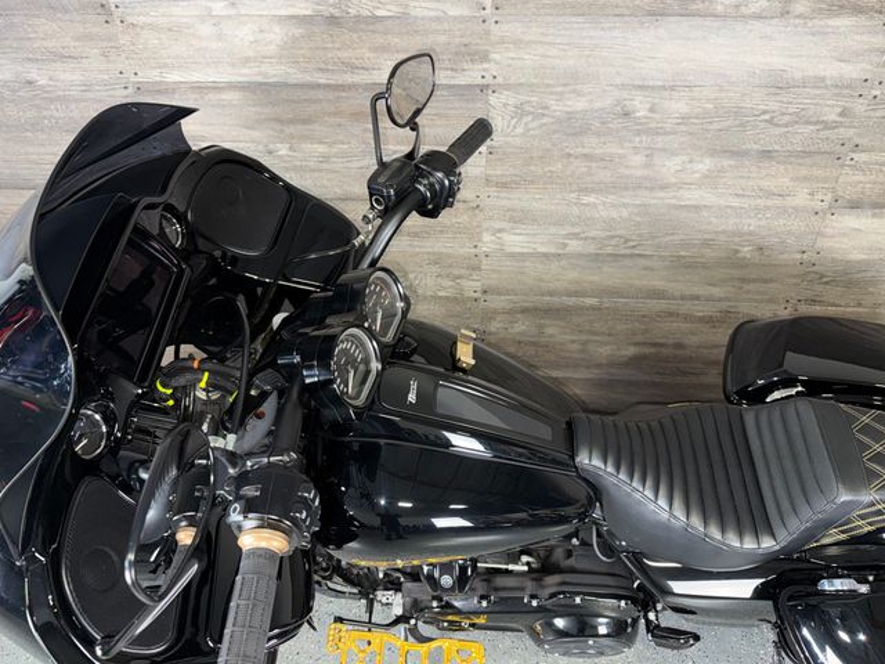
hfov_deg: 71.6
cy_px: 332
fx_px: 614
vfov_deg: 56.8
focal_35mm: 24
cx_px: 442
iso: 64
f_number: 1.78
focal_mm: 6.76
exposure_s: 1/16
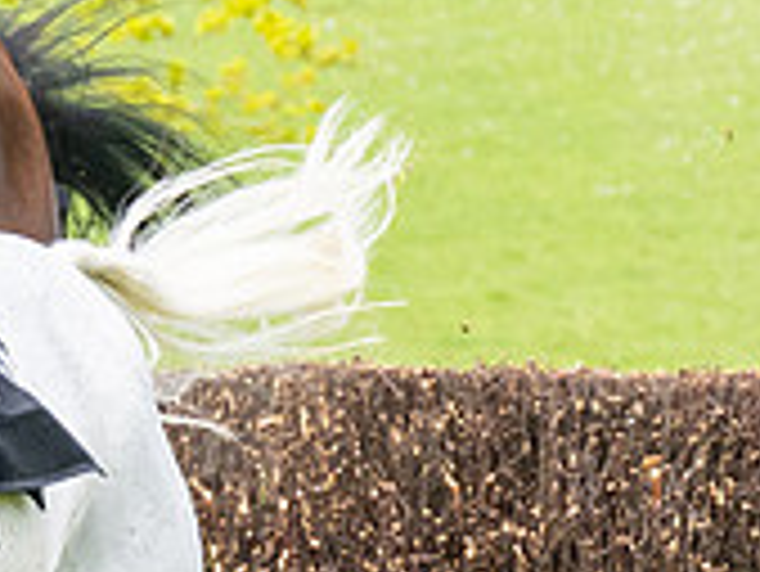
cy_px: 177
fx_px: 15995
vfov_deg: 2.0
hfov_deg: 2.7
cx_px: -506
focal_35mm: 728
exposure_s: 1/2000
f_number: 4
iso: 400
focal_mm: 98
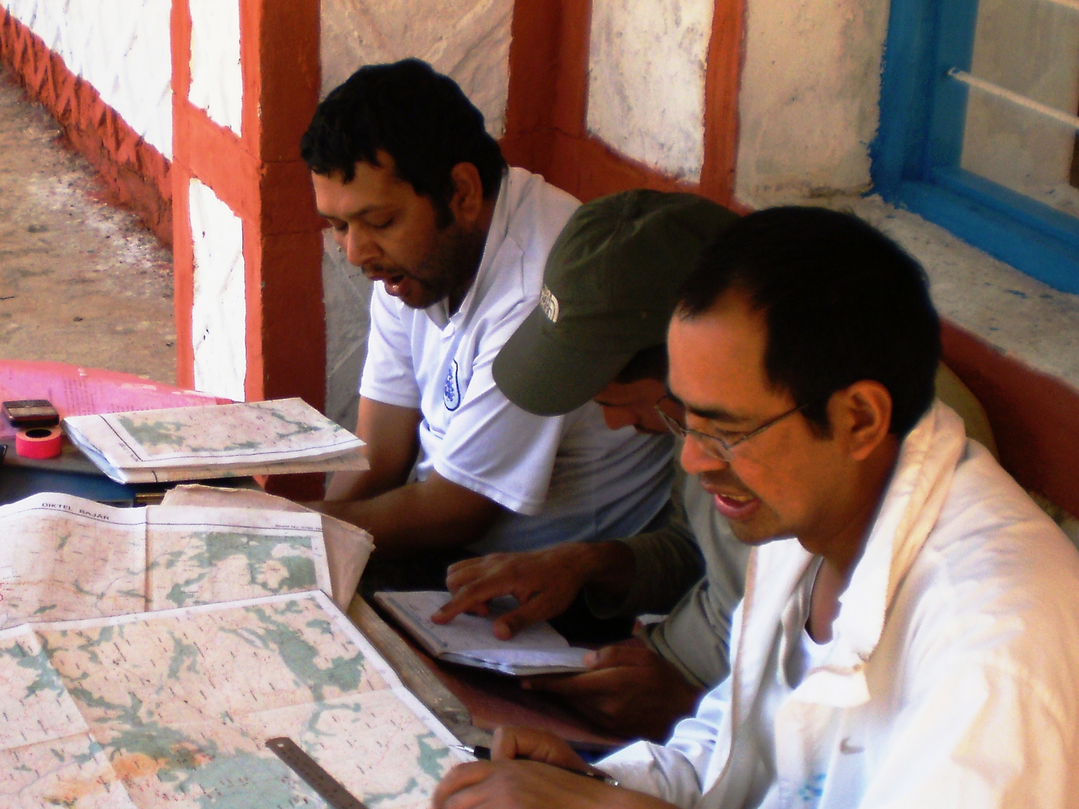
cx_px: 185
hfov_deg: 26.1
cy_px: 369
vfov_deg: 20.2
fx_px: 2275
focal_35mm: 73
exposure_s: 1/200
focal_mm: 6.3
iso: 100
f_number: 3.1
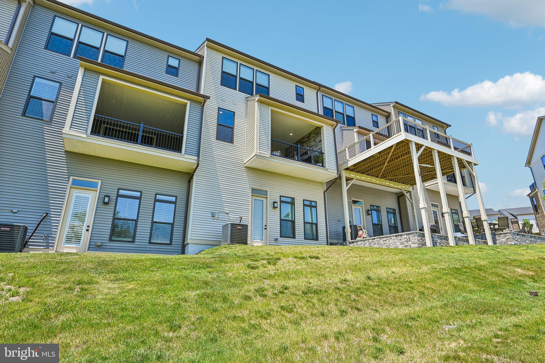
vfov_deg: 63.2
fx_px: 295
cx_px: 272
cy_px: 182
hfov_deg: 85.4
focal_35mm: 20
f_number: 8
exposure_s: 1/160
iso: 100
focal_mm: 19.5
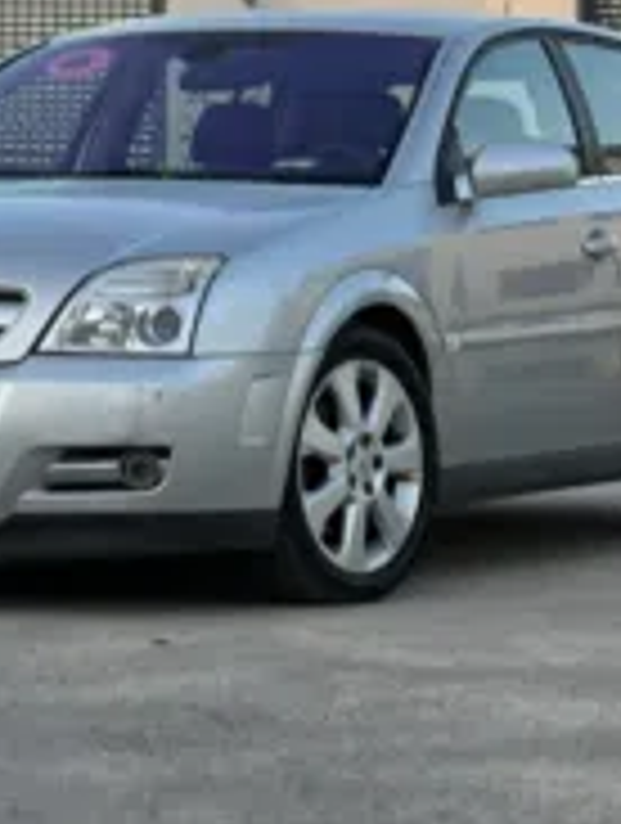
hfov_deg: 8.9
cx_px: 189
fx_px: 4005
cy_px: 36
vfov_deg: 11.6
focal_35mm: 168
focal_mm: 9
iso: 100
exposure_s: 1/121
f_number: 2.8
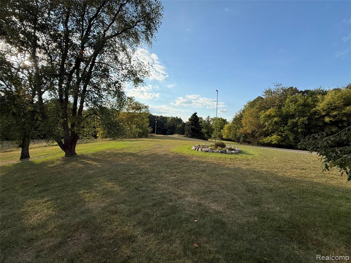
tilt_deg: -4.3
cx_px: 176
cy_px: 132
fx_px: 142
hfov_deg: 102.1
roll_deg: -1.7
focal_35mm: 14
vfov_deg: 85.7
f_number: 2.2
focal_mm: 2.22
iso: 50
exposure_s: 1/1125
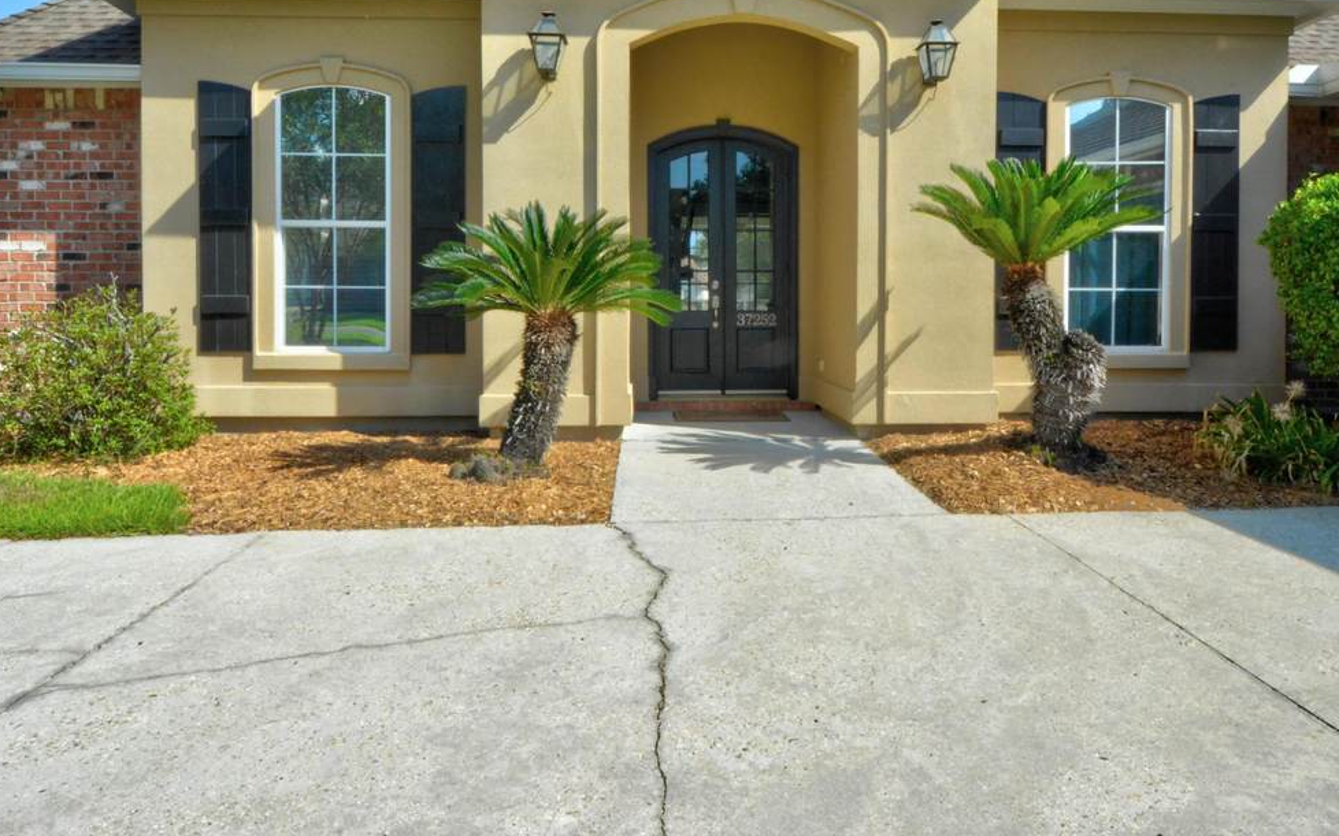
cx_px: 704
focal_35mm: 24
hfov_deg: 74.7
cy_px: 280
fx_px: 876
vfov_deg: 50.2
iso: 2500
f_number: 20
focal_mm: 12
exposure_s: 1/500
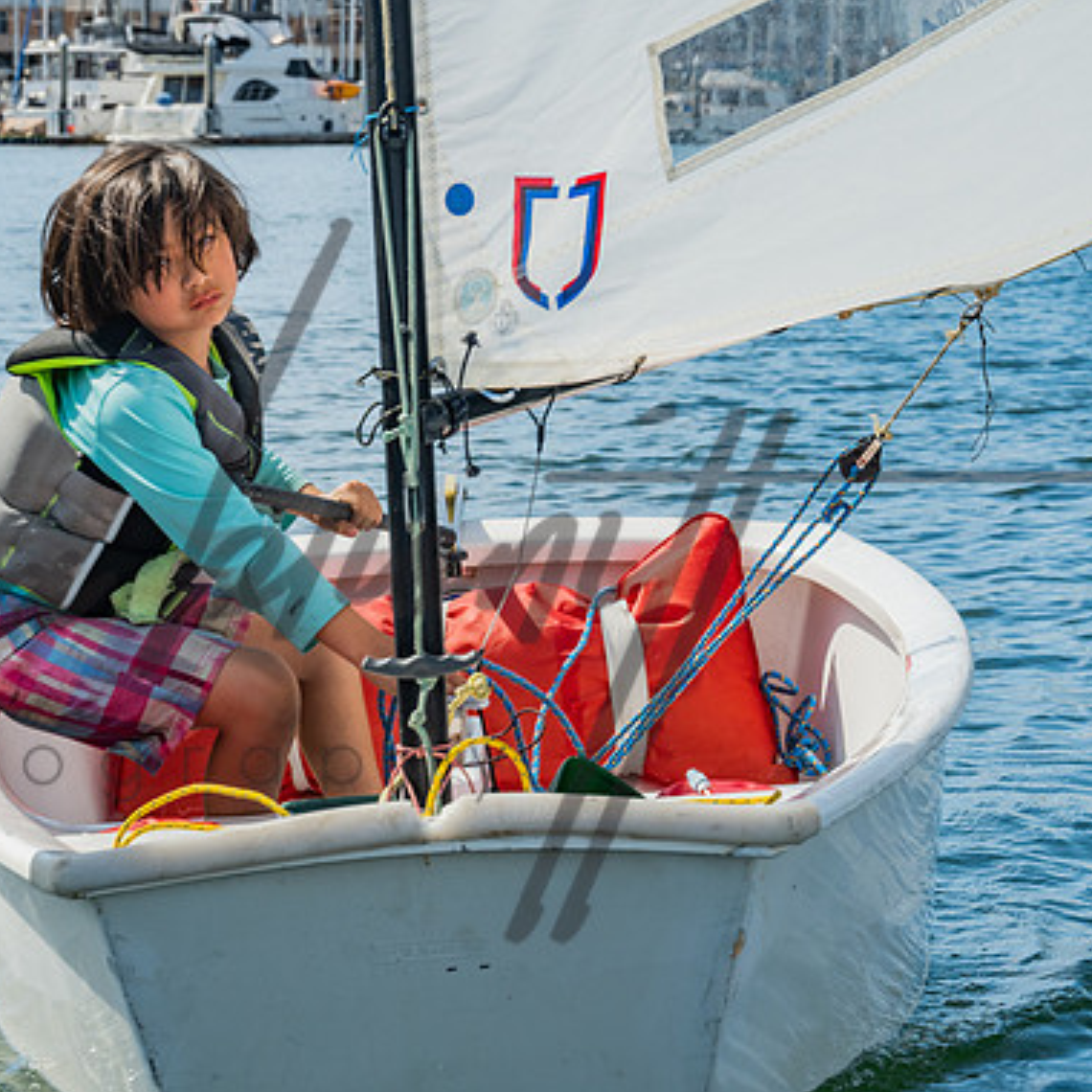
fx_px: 4390
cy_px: 388
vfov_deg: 14.2
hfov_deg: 14.1
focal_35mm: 123
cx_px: 144
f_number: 10
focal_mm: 74
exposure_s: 1/200
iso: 250
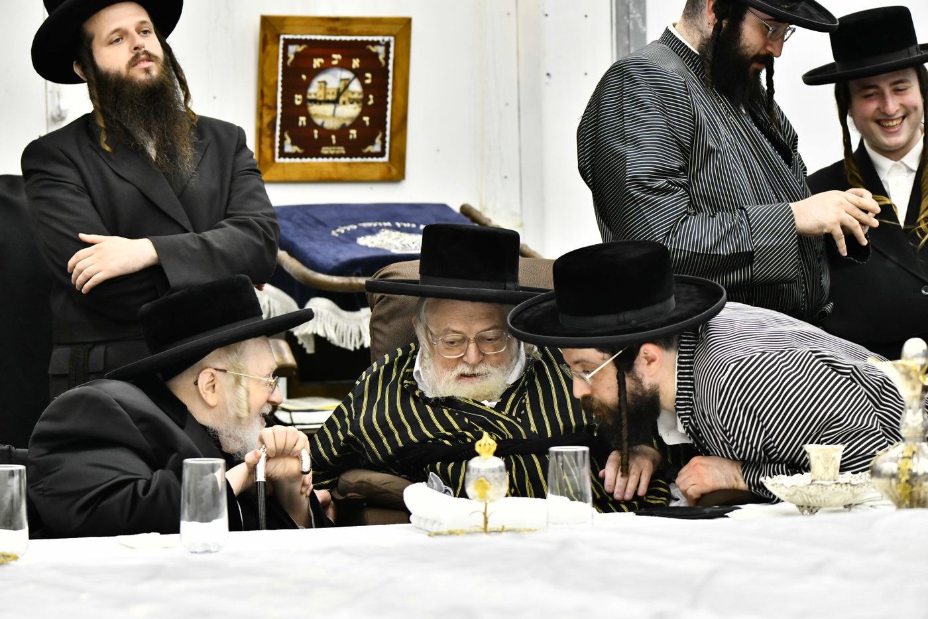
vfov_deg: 7.2
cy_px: 310
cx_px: 464
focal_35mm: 190
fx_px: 4897
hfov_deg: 10.8
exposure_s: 1/250
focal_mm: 190
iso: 2500
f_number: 5.6
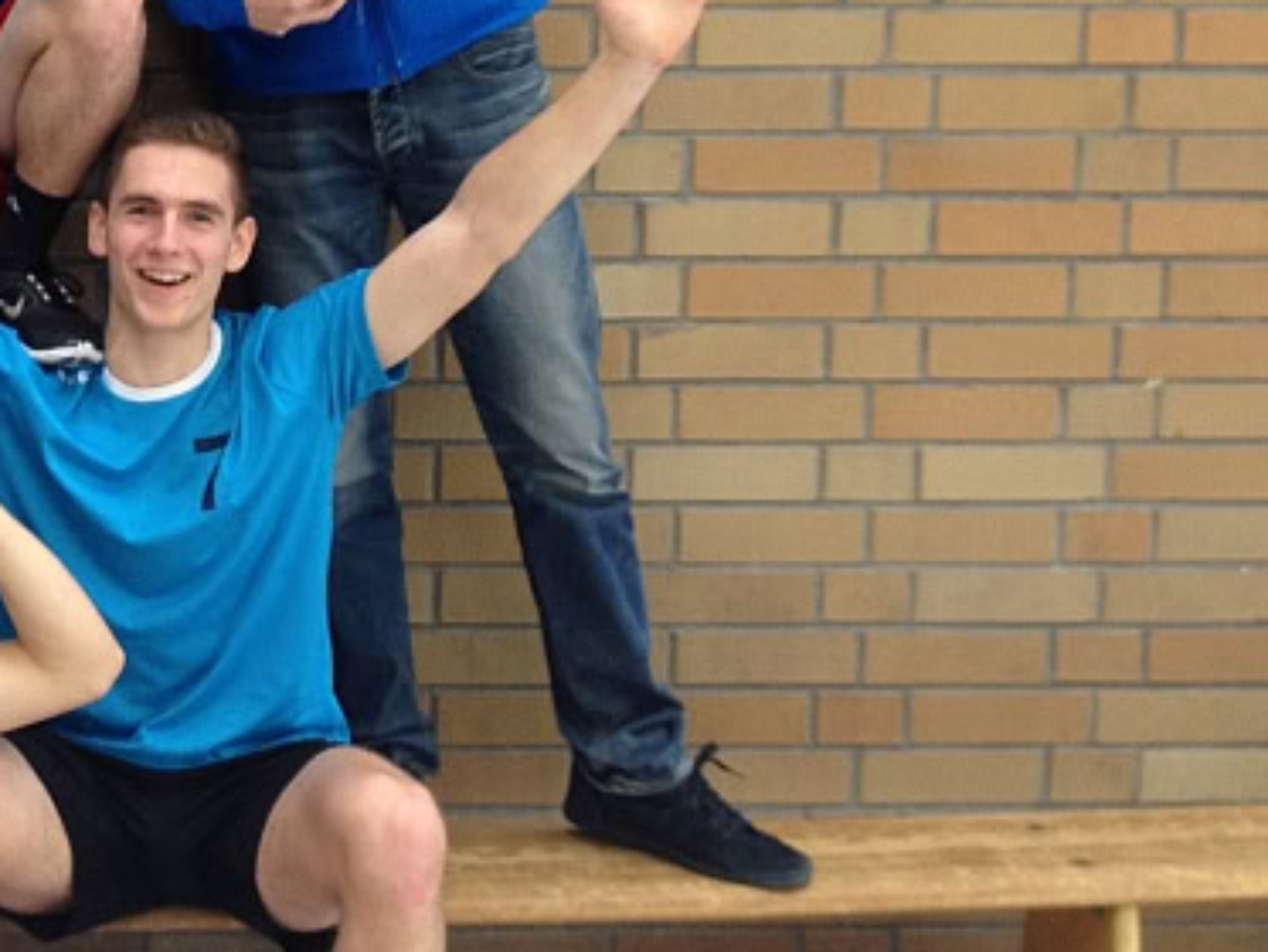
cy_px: 248
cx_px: -119
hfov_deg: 19.6
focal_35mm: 96
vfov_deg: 15.3
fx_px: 3518
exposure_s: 1/20
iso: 64
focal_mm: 4.3
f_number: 2.4
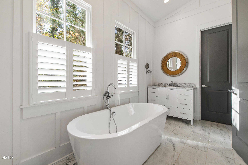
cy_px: 82
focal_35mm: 15
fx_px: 103
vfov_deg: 77.3
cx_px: 124
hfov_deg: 100.4
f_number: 8
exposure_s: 1/5
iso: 100
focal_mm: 10
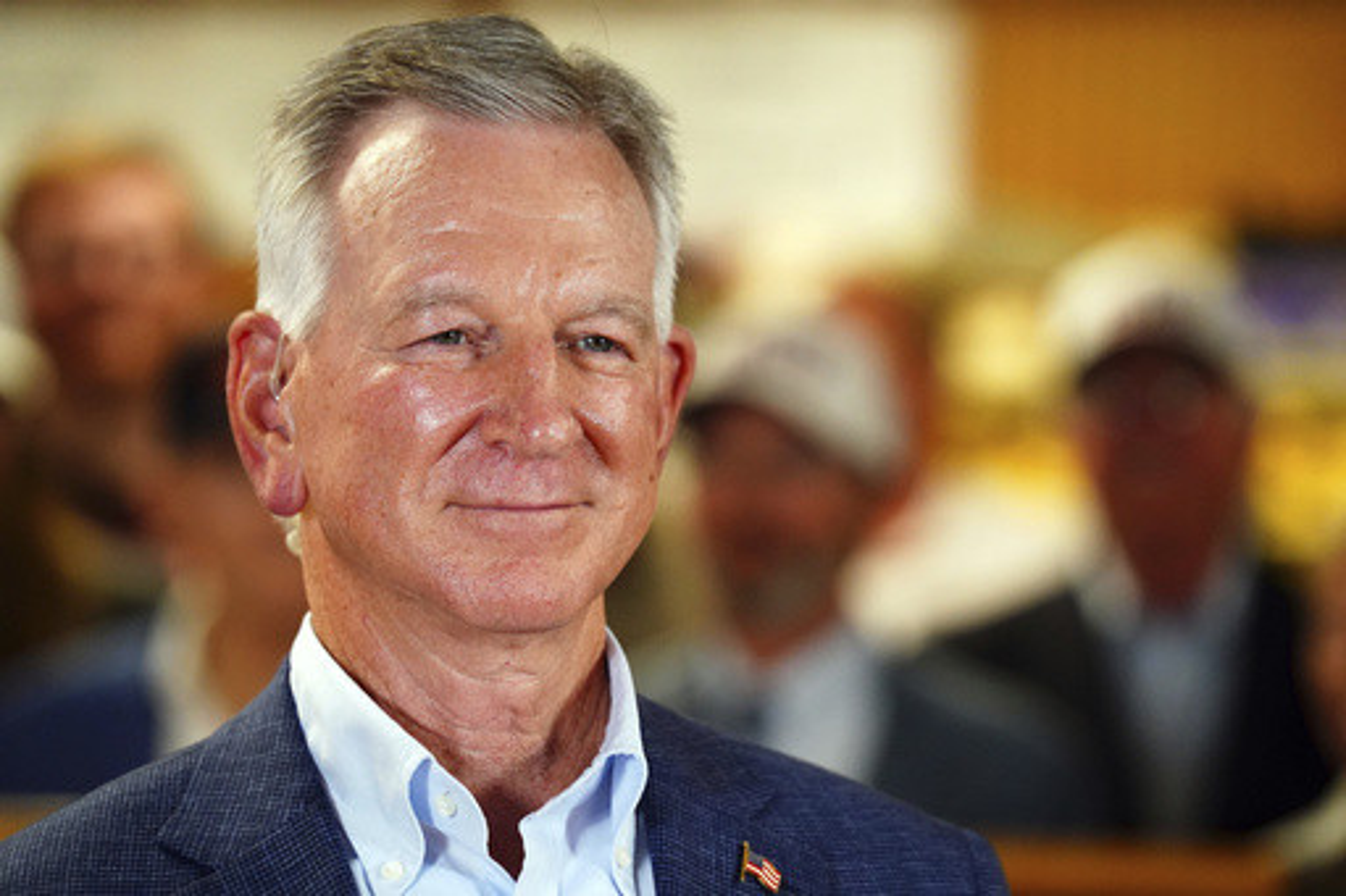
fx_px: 7363
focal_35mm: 197
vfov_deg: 7.0
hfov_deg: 10.4
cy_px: 448
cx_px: 673
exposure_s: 1/500
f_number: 4
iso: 6400
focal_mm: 197
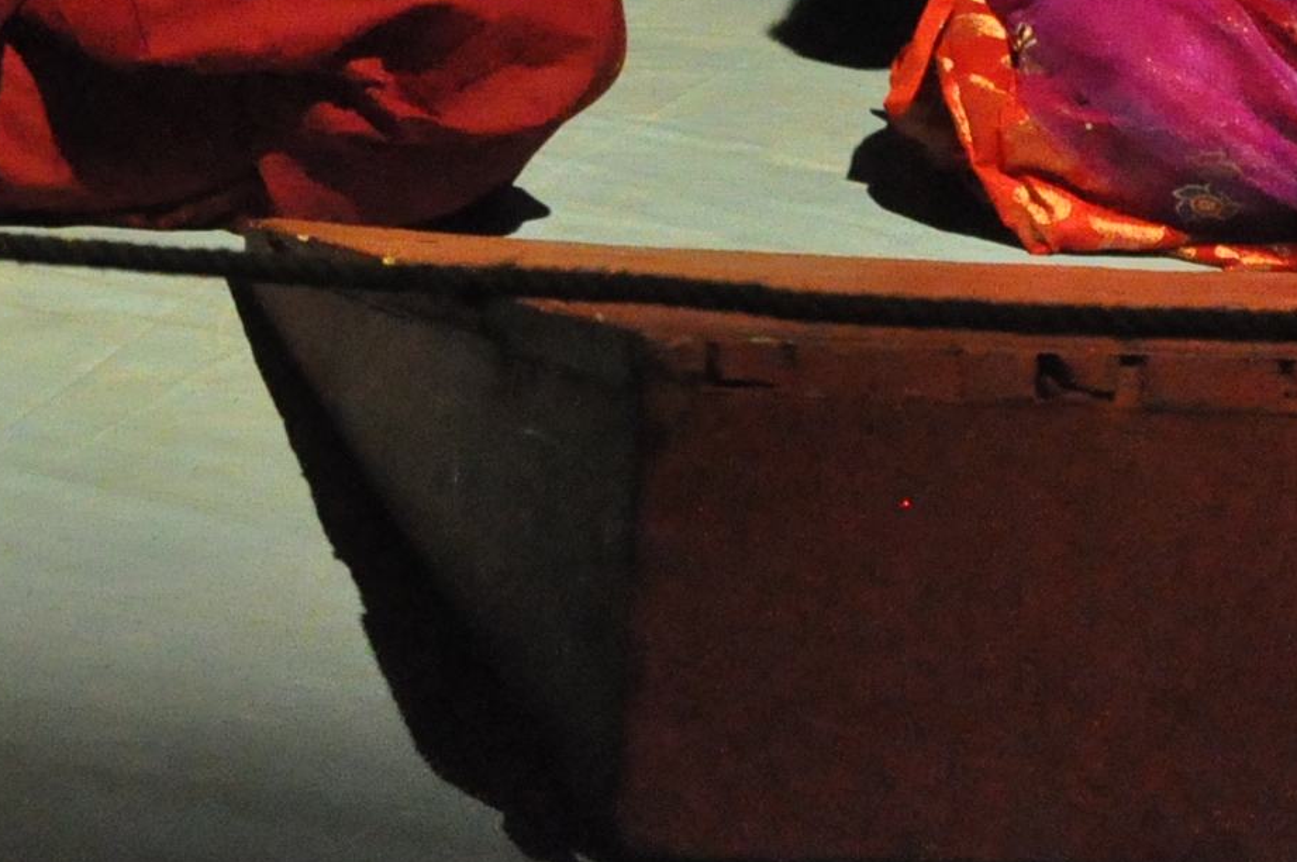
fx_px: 6406
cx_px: 466
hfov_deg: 11.6
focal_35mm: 178
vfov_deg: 7.5
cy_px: -613
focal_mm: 34
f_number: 7.1
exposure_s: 1/125
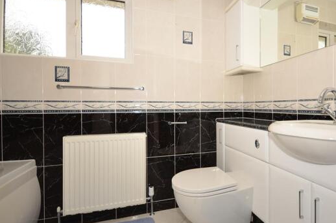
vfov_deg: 64.3
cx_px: 197
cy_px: 106
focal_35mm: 19
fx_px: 177
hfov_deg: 86.2
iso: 200
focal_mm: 10
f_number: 5
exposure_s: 1/100
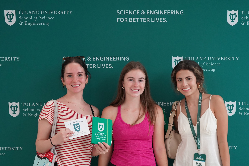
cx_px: 132
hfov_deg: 34.5
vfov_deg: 23.3
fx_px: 401
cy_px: 109
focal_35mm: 58
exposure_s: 1/160
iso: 4000
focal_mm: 41
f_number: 4.5
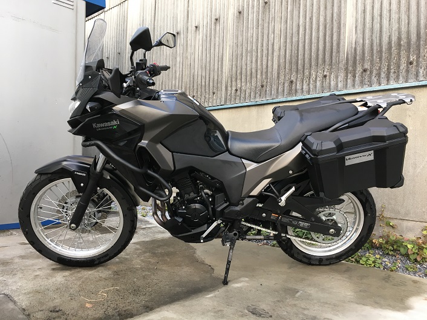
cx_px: 214
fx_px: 358
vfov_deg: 48.2
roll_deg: -1.4
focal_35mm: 29
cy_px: 160
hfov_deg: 61.7
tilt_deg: +2.7
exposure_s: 1/30
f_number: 2.2
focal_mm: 4.15
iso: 25
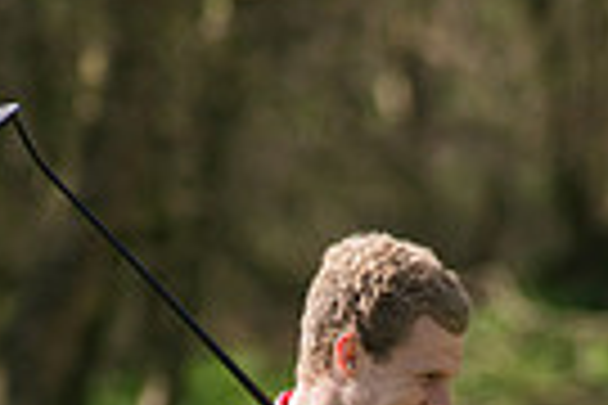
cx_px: 459
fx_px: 25399
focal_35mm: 1504
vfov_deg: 0.9
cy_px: 770
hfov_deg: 1.4
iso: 400
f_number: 5.6
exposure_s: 1/2500
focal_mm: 300
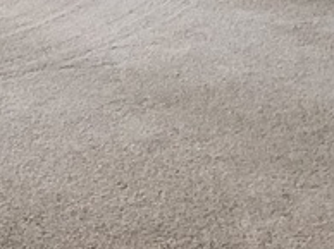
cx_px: -263
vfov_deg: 7.0
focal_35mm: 208
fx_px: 2004
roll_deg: +0.5
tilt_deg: -12.4
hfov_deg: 9.1
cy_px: -131
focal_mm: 3.99
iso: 40
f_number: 1.8
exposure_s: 1/15
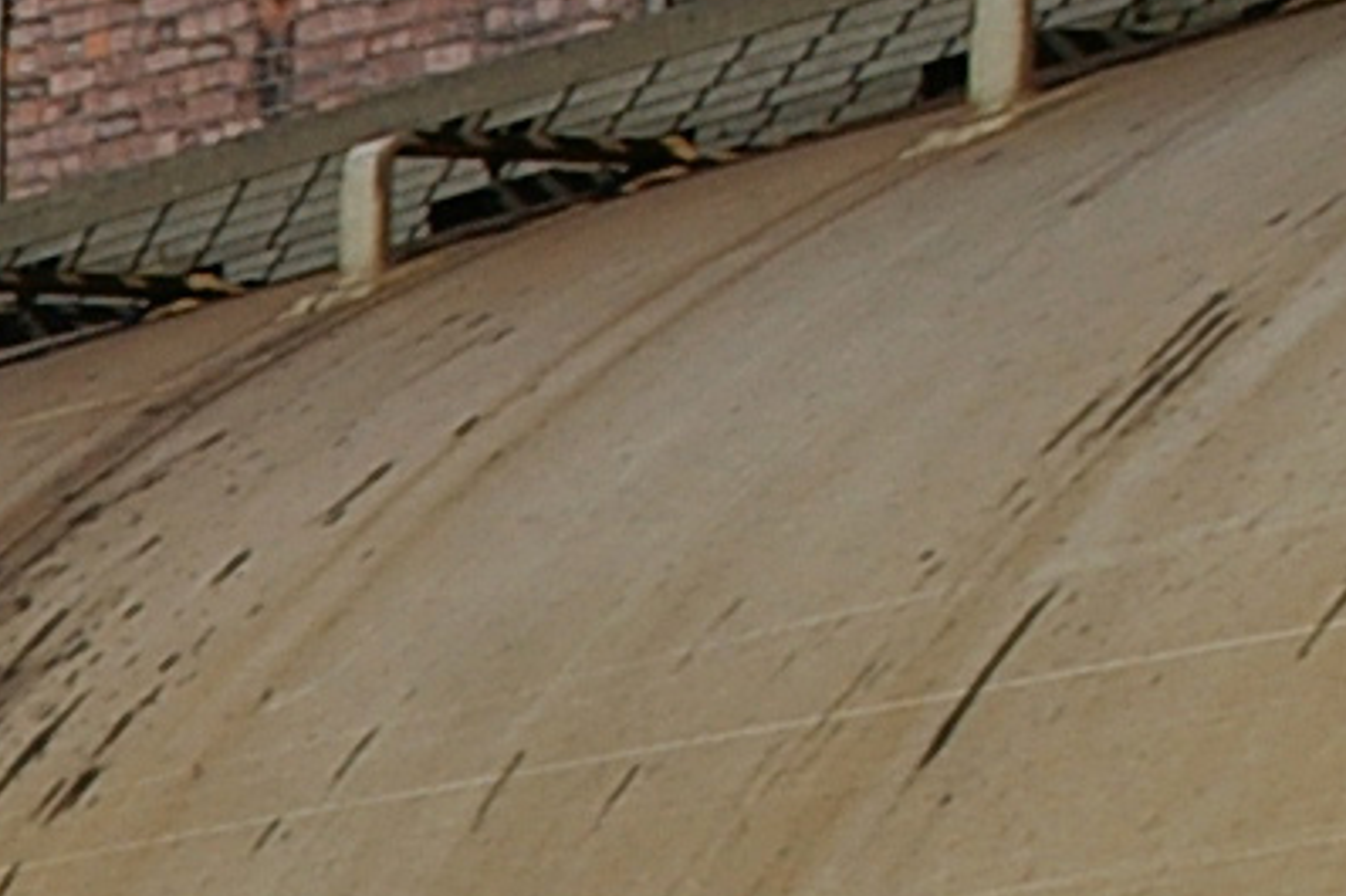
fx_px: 14388
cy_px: 2353
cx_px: -2702
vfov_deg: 3.5
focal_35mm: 385
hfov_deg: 5.1
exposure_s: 1/500
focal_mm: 34
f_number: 9.5
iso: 200
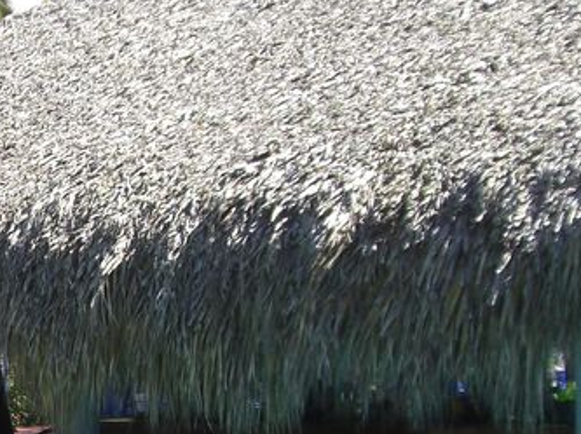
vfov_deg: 12.5
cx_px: -131
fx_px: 1962
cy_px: 410
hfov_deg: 16.1
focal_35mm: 117
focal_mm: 6.2
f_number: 8
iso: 100
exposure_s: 1/100
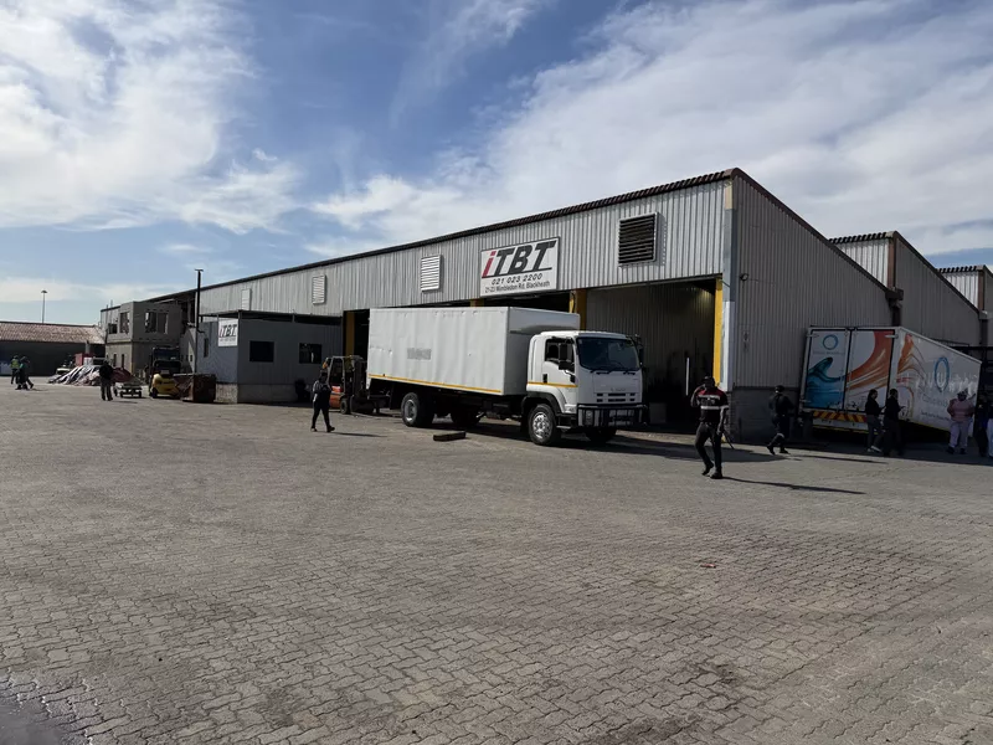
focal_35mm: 24
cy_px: 372
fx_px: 688
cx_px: 496
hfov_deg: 71.6
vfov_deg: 56.8
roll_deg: -1.9
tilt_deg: -0.9
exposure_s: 1/11905
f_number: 1.78
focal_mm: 6.76
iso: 100
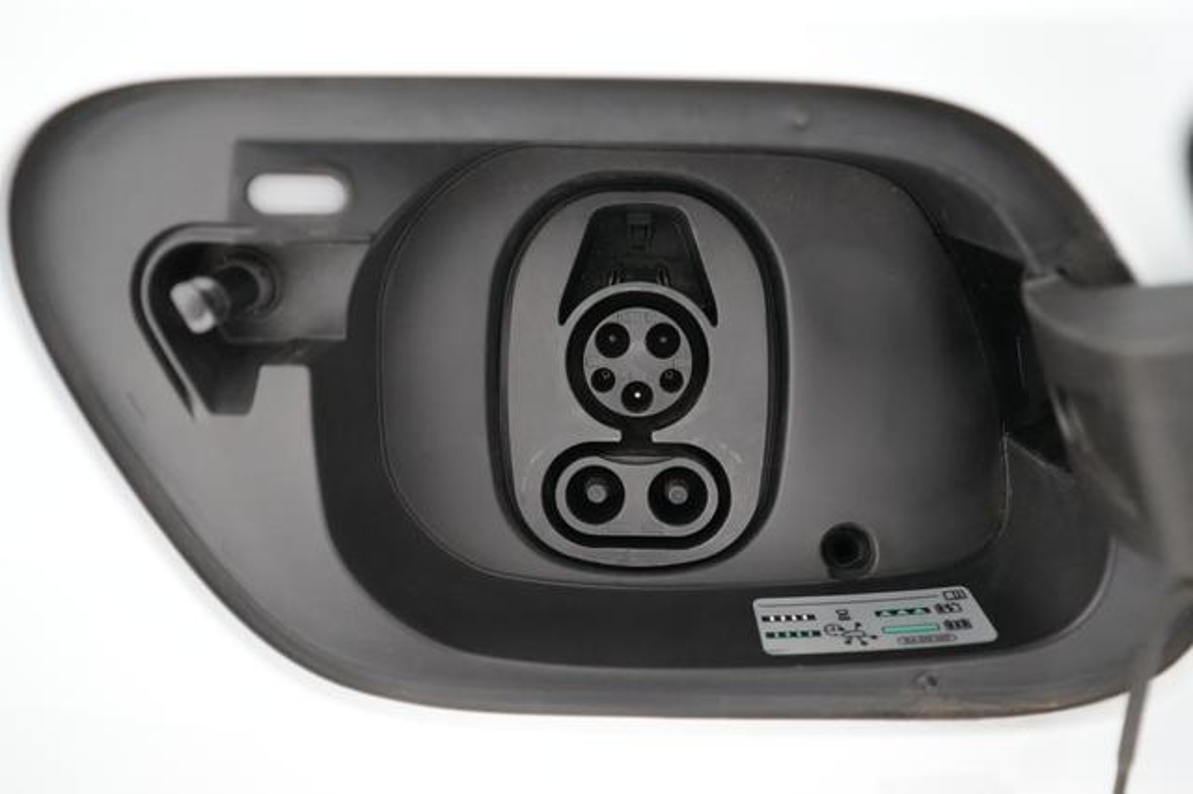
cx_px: 596
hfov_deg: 67.4
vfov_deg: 47.9
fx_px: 894
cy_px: 397
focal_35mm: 27
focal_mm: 27
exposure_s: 1/320
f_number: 2.8
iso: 12800
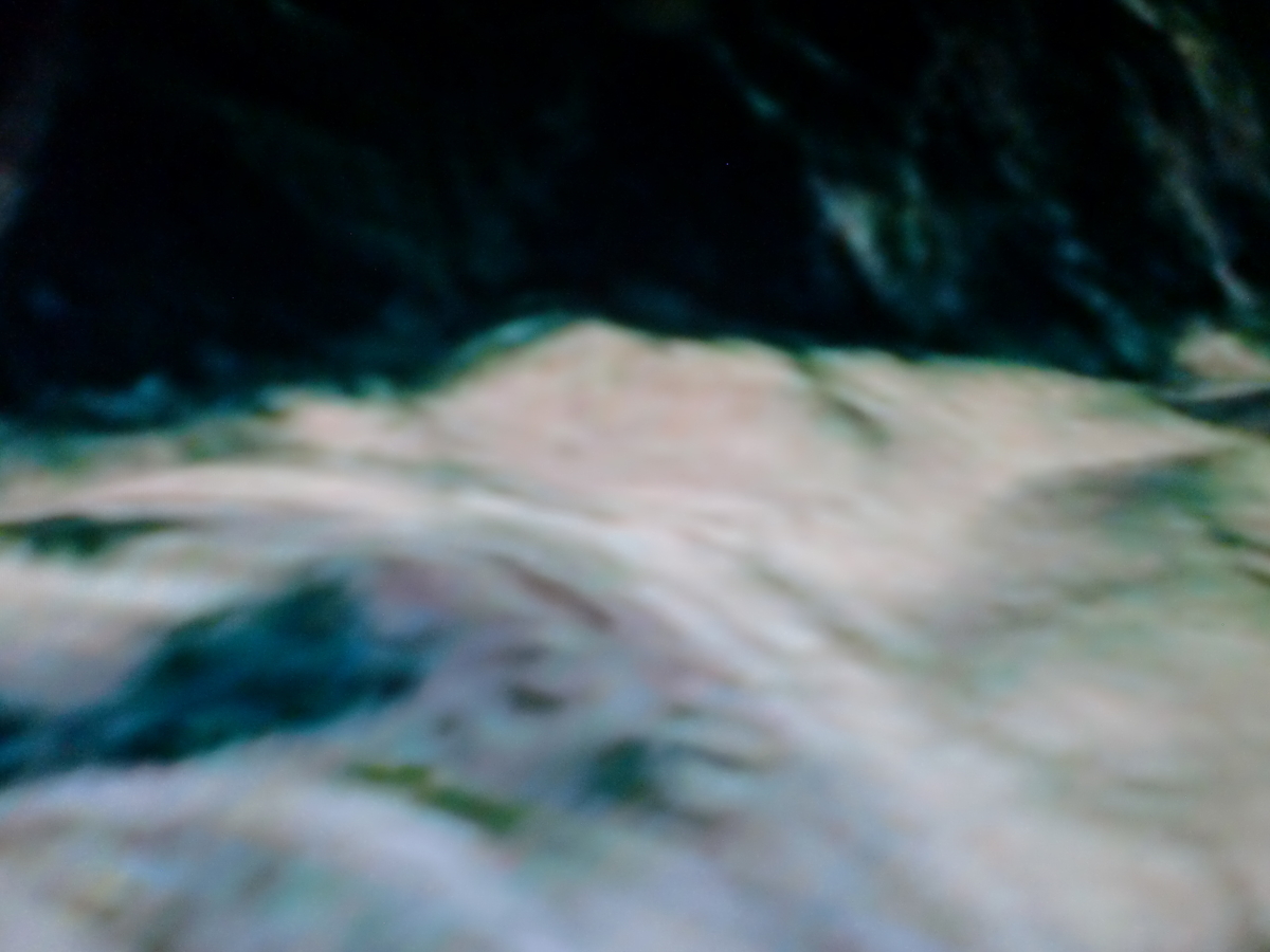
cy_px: 476
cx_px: 635
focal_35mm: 35
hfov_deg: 52.6
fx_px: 1284
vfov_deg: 40.7
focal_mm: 6.3
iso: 200
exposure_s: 1/60
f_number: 3.1
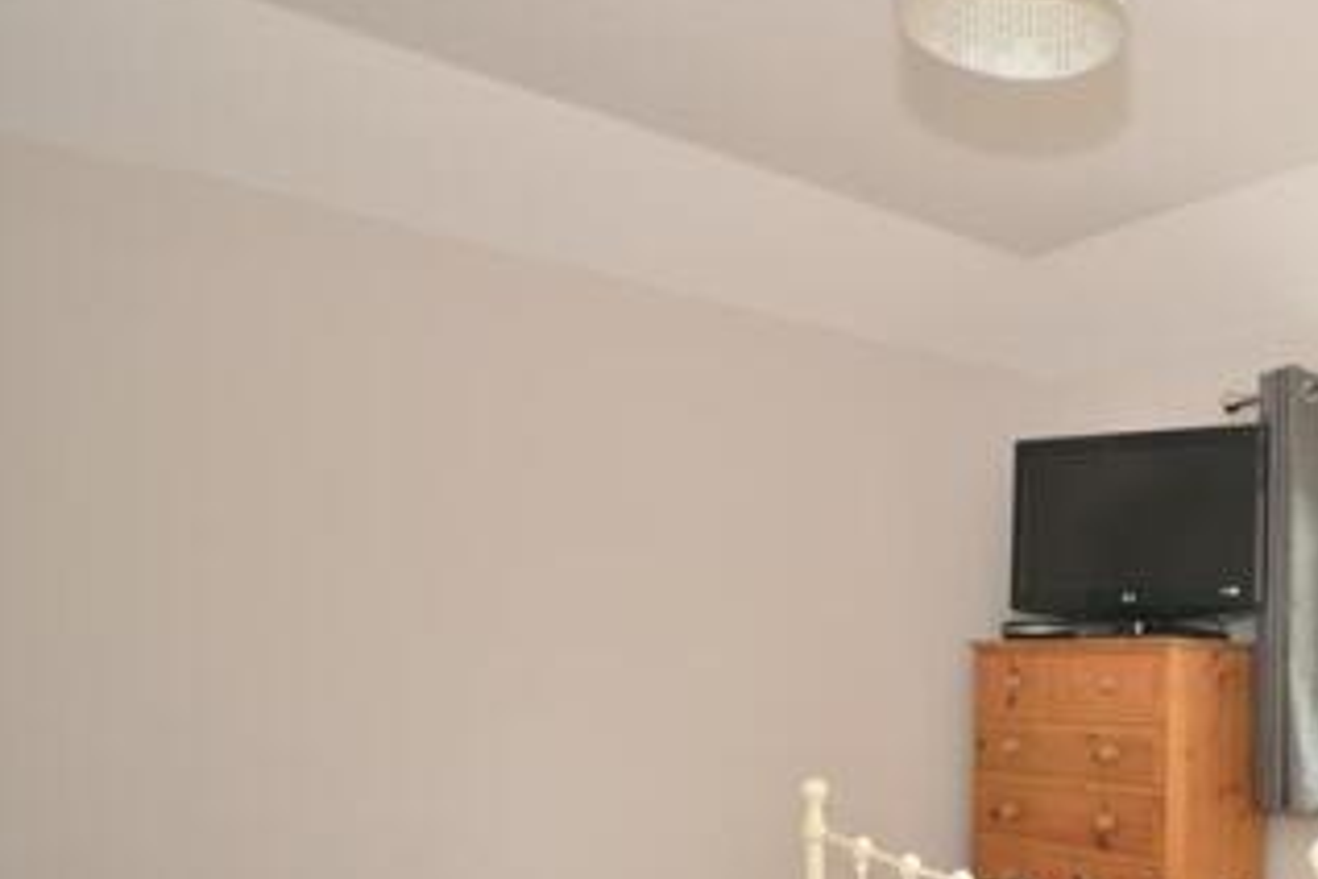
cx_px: 1252
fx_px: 1246
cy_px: 678
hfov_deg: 48.2
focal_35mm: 34
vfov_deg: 37.7
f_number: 5
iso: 200
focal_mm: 11
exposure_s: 1/25
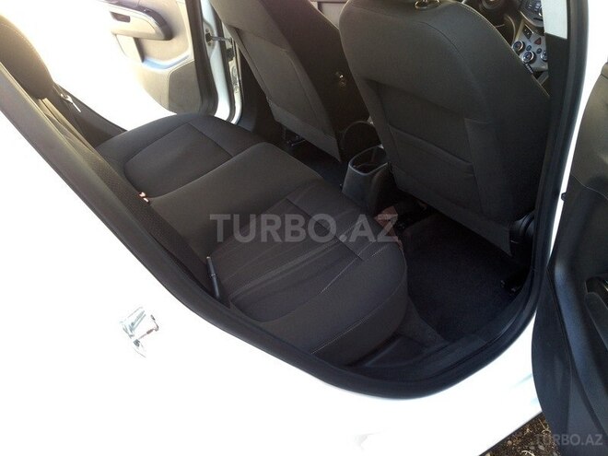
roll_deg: -0.3
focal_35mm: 33
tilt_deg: -37.5
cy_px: 228
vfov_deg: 42.9
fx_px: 580
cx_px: 304
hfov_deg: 55.4
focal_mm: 4.12
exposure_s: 1/30
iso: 50
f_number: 2.4
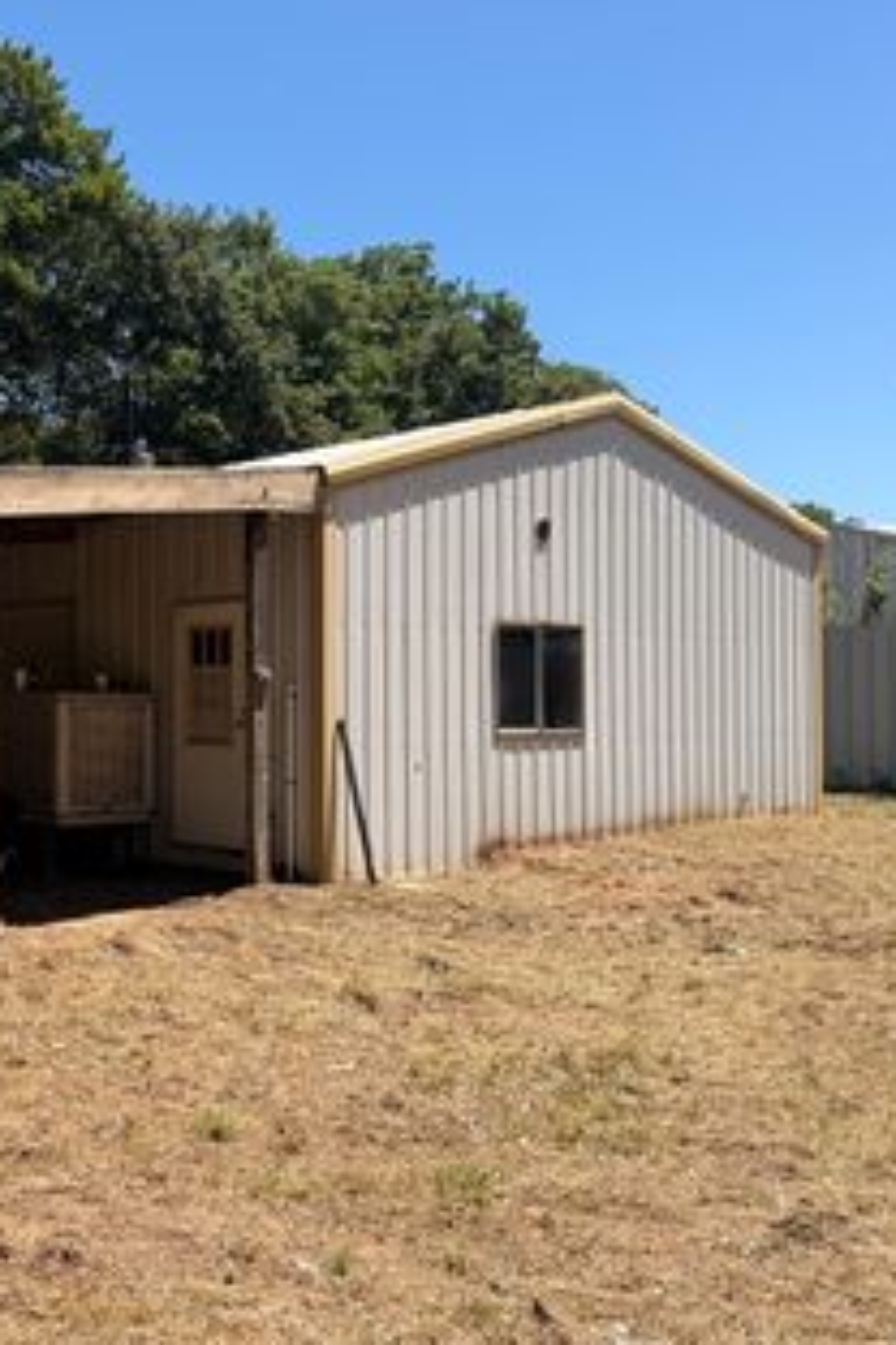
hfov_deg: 31.3
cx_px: 30
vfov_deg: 48.5
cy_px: 662
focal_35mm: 40
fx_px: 1493
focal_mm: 6.76
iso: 80
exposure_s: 1/4405
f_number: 1.78
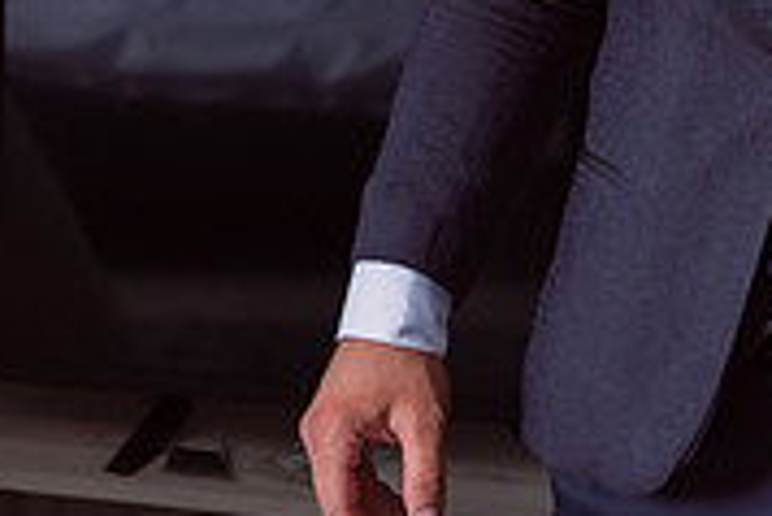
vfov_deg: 7.7
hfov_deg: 11.5
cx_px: -271
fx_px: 3713
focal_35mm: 173
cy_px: -425
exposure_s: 1/250
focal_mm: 45
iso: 500
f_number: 2.8
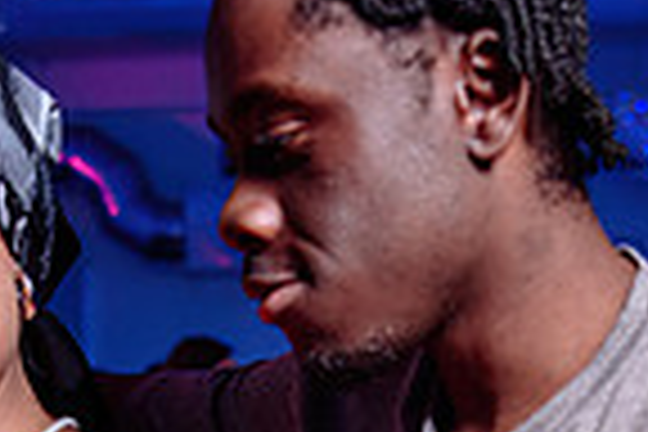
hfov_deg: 16.4
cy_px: 655
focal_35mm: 125
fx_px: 2250
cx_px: 428
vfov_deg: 10.6
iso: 800
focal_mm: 31
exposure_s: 1/80
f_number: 3.2
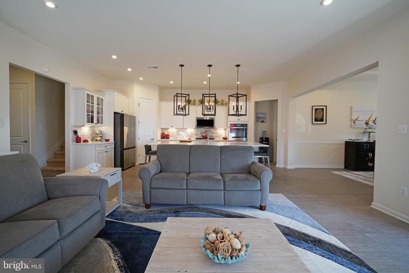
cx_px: 204
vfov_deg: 73.8
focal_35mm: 16
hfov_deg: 96.7
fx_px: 182
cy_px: 136
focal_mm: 16
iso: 800
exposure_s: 1/160
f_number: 4
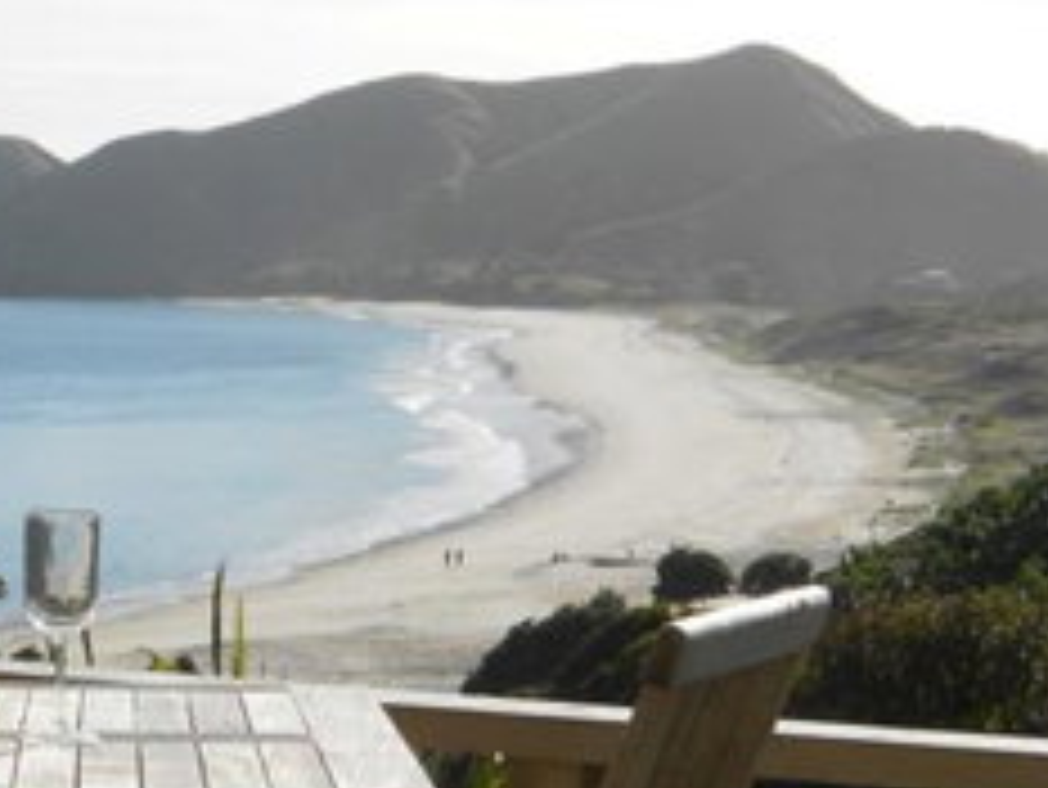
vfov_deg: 10.9
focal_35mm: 136
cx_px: 9
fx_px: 4120
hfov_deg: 14.3
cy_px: 698
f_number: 5.3
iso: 80
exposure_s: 1/800
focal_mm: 11.6
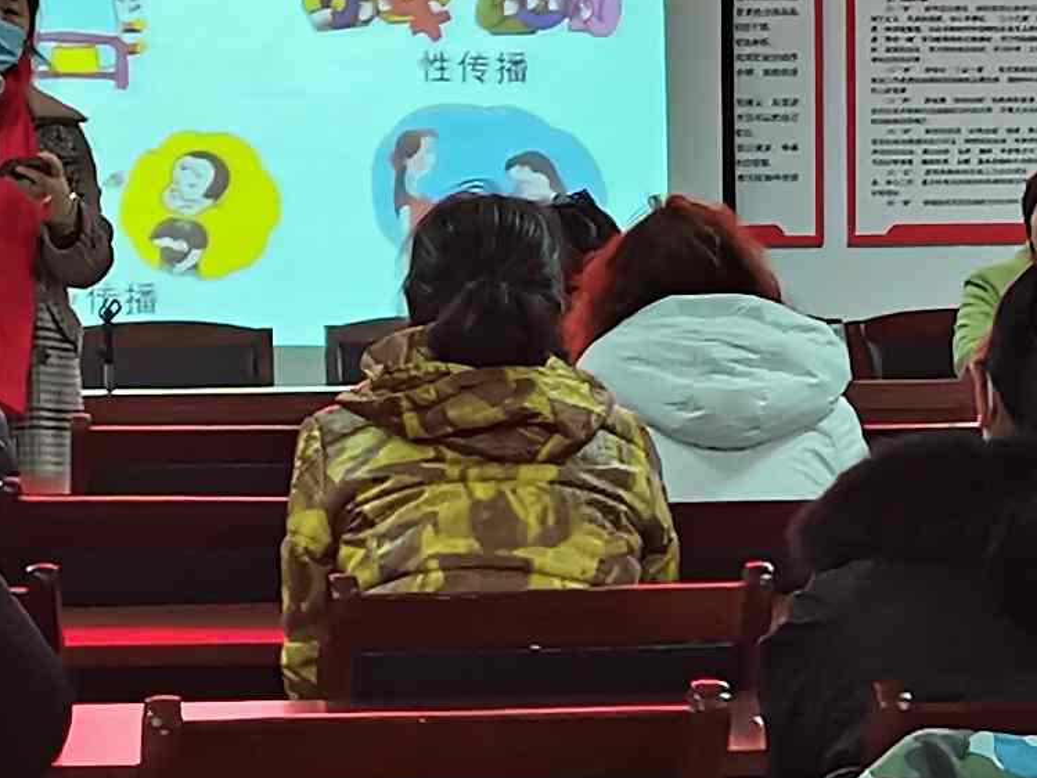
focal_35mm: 160
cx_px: 727
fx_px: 4794
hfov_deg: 12.3
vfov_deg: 9.3
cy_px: 436
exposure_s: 1/60
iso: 400
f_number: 1.8
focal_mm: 5.58
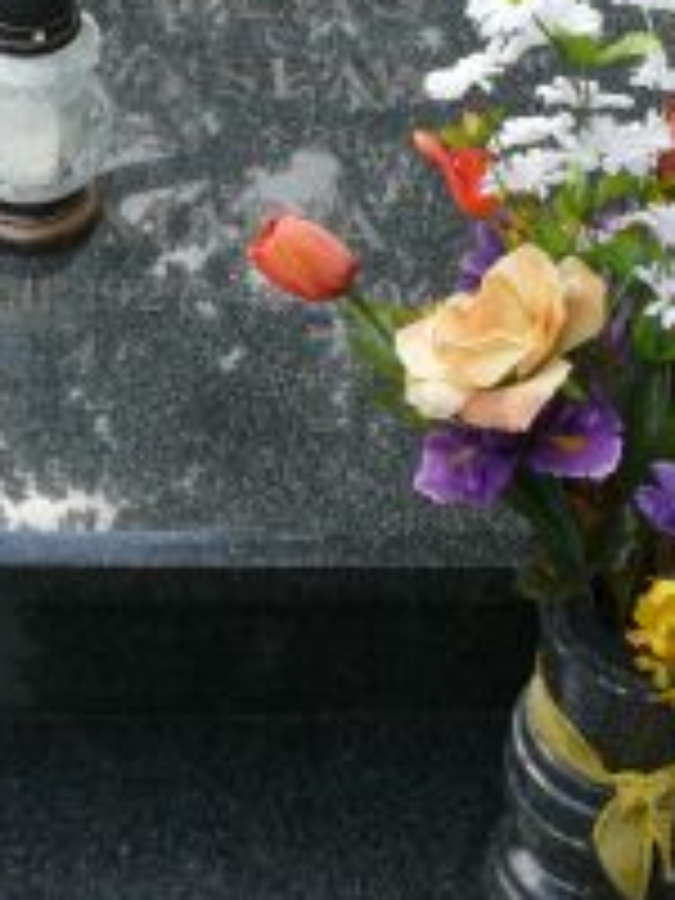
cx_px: 248
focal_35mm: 84
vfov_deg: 22.9
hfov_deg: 17.5
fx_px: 2184
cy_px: 148
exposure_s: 1/125
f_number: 4
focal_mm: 7.4
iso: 100
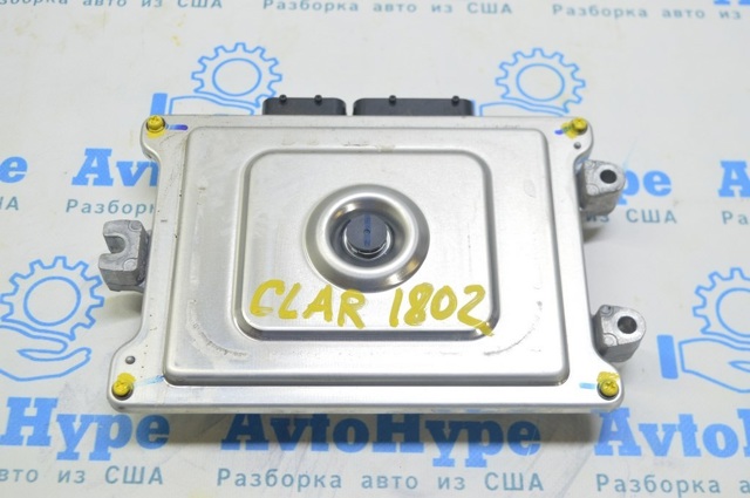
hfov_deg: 38.9
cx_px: 375
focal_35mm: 51
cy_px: 249
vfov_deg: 26.4
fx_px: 1061
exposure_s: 1/20
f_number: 5.6
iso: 400
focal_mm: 34
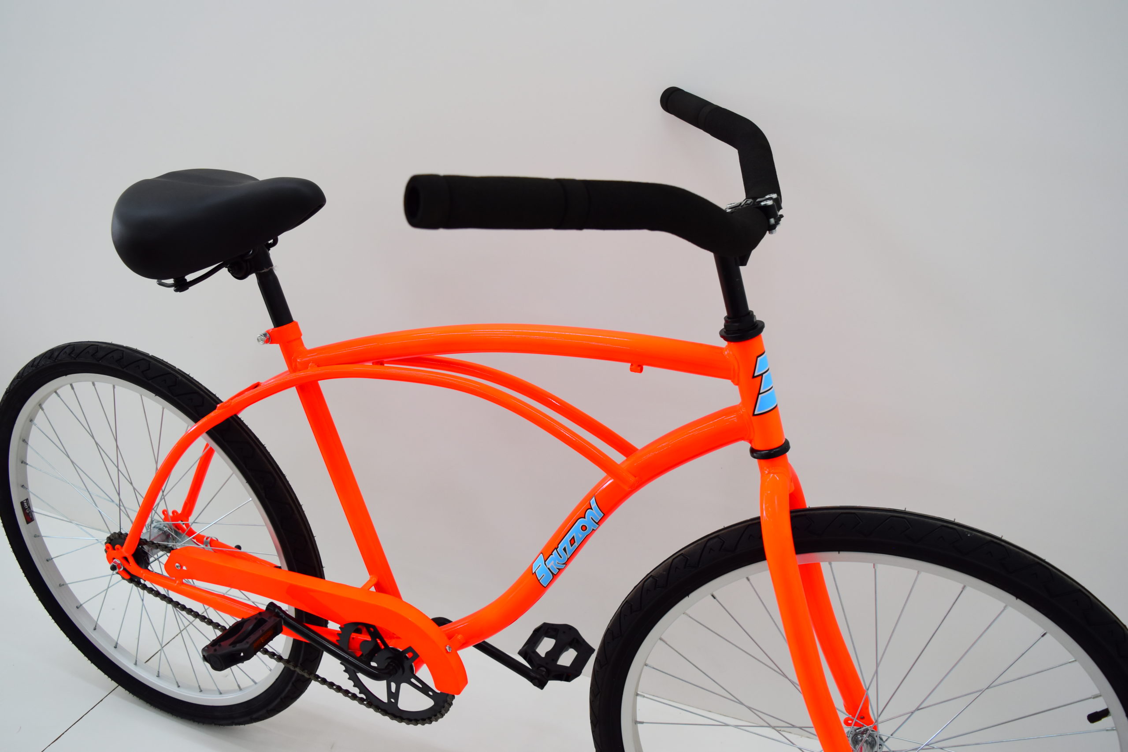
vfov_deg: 43.6
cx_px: 564
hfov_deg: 61.9
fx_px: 940
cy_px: 376
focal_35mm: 30
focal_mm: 20
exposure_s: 1/100
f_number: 5
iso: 400
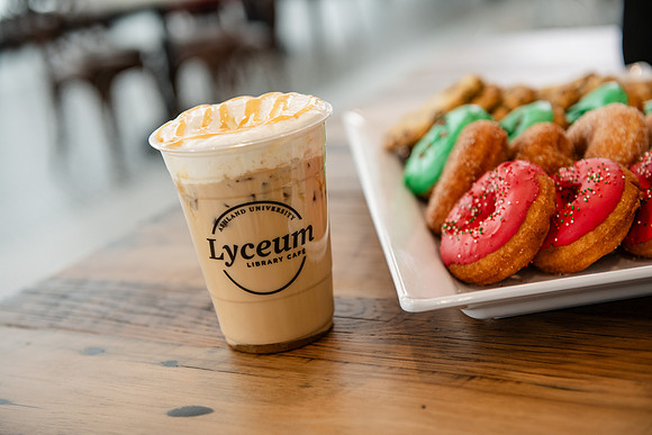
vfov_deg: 24.2
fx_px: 1014
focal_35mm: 56
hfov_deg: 35.6
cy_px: 218
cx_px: 326
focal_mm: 56
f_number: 3.5
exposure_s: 1/200
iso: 500
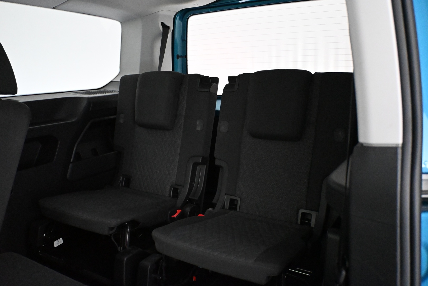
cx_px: 214
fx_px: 374
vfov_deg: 41.7
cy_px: 143
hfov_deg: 59.5
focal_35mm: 32
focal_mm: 21
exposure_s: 1/60
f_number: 4
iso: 9000
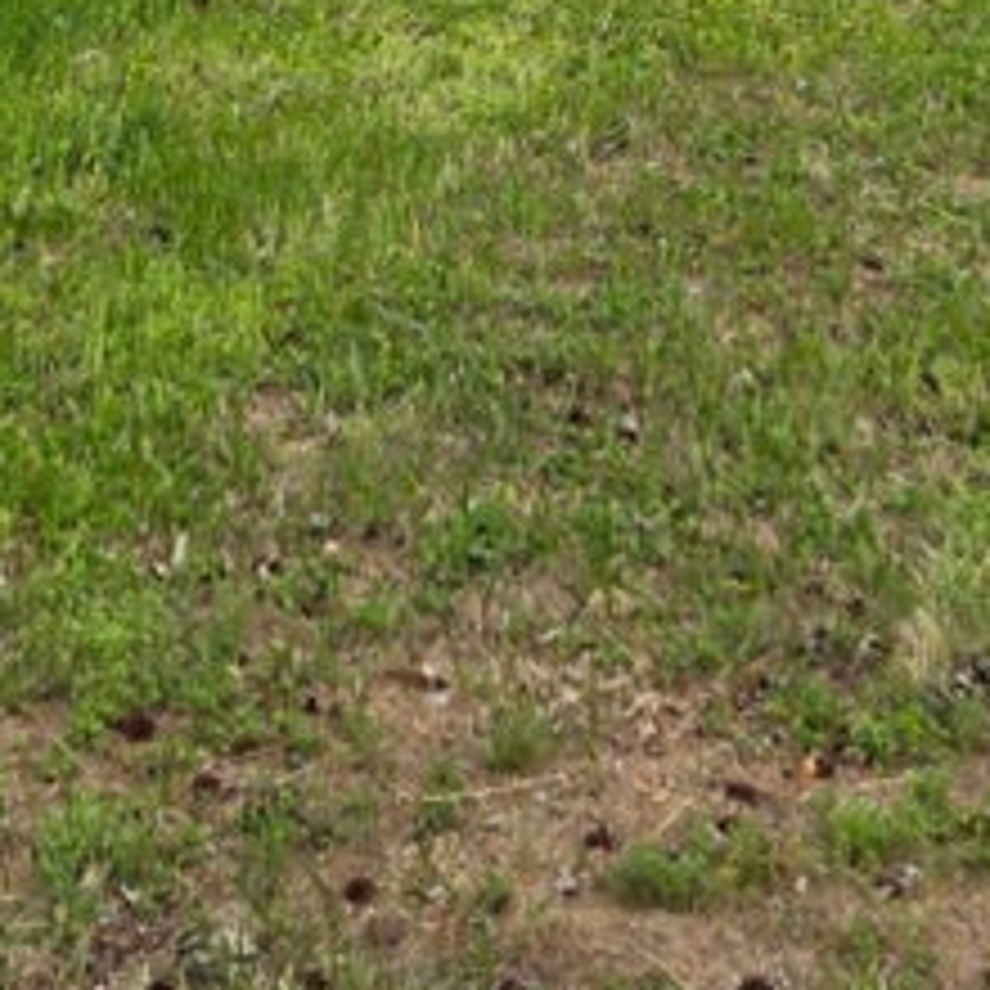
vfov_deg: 11.7
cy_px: -1282
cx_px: 533
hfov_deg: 13.8
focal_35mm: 126
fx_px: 4077
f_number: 1.8
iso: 25
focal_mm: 5.4
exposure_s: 1/508
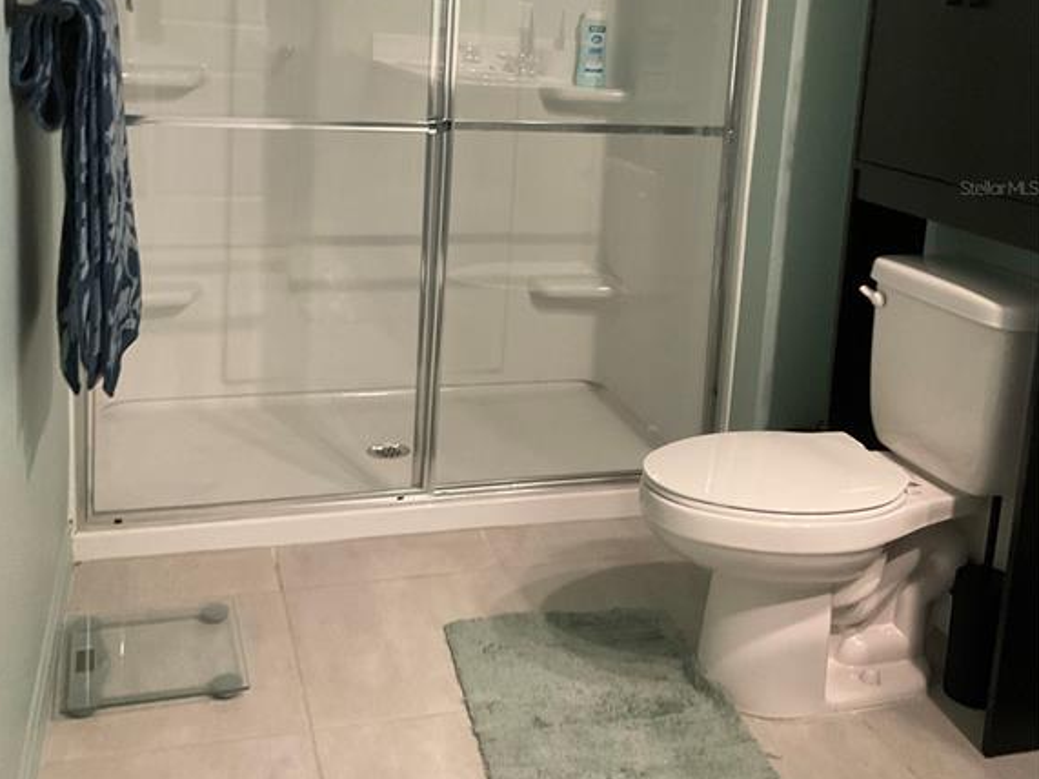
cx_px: 519
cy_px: 187
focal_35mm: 39
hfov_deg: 47.9
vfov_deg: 35.9
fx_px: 1170
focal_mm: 3
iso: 200
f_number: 1.8
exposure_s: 1/60
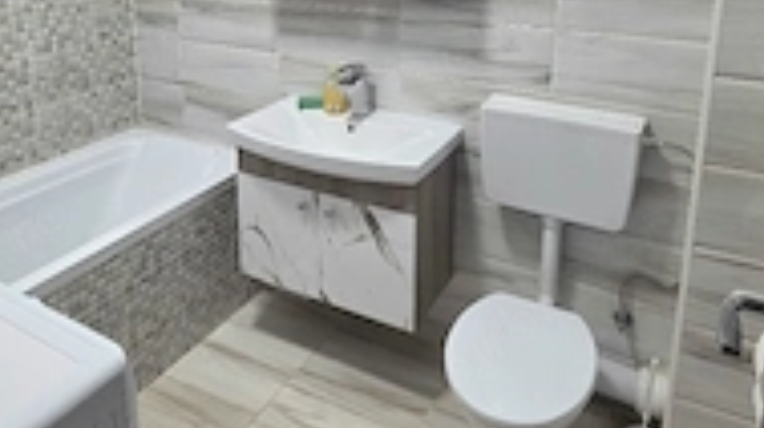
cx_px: 331
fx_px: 607
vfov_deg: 36.1
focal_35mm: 30
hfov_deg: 64.1
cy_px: 28
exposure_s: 1/101
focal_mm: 2.2
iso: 125
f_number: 1.9
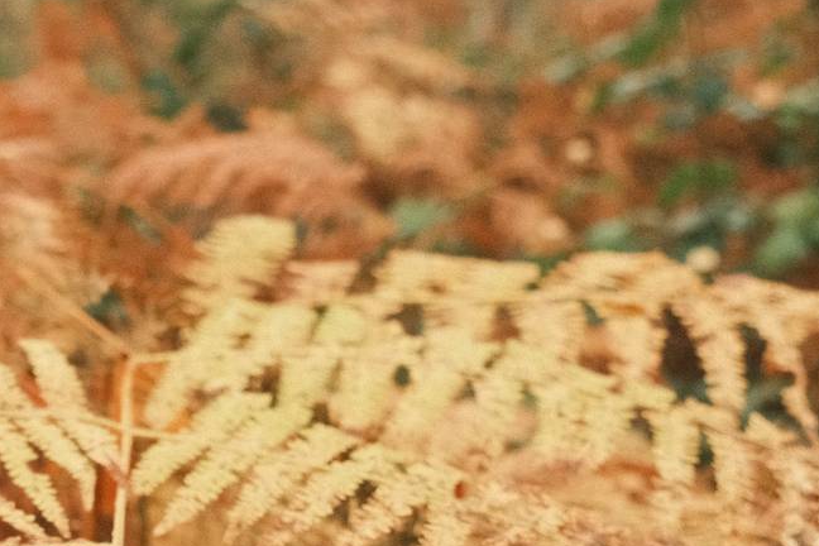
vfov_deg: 16.6
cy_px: 649
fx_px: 1797
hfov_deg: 25.0
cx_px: 100
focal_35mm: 79
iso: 2500
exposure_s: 1/100
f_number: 4
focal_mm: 21.2
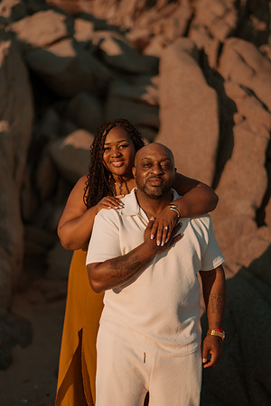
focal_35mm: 58
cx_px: 136
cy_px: 203
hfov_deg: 23.4
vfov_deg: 34.5
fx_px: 655
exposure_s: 1/8000
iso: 50
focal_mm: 58
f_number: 1.4
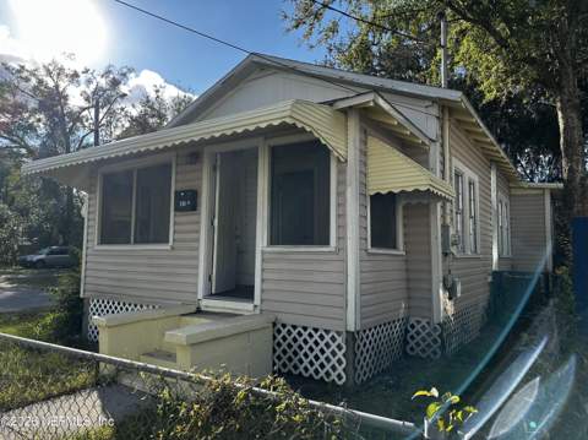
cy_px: 220
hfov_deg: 71.7
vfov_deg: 56.7
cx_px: 294
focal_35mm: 24
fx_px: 407
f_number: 1.78
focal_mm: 6.86
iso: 80
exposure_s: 1/2110
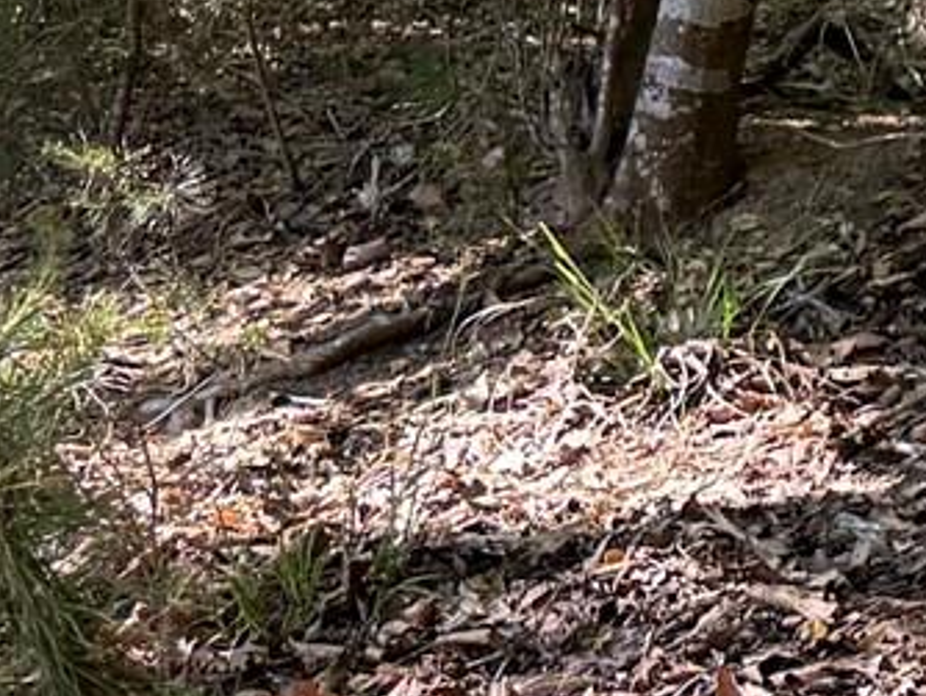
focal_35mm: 147
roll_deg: -6.4
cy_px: -44
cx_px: 2498
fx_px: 3935
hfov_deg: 10.6
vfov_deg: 10.0
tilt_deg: +3.0
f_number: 1.78
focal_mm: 6.76
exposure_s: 1/405
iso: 100
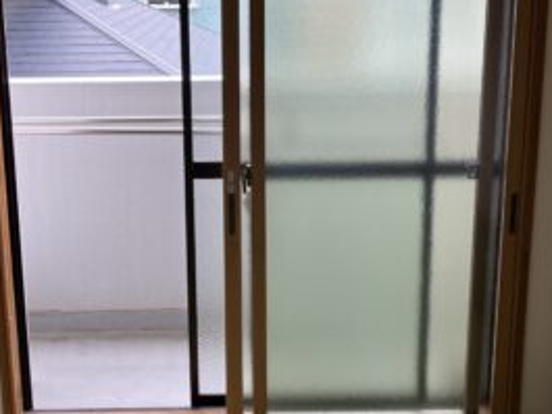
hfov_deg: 49.7
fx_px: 590
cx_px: 210
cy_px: 155
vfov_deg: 38.4
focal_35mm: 37
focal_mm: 3.99
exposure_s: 1/150
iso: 25
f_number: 1.8
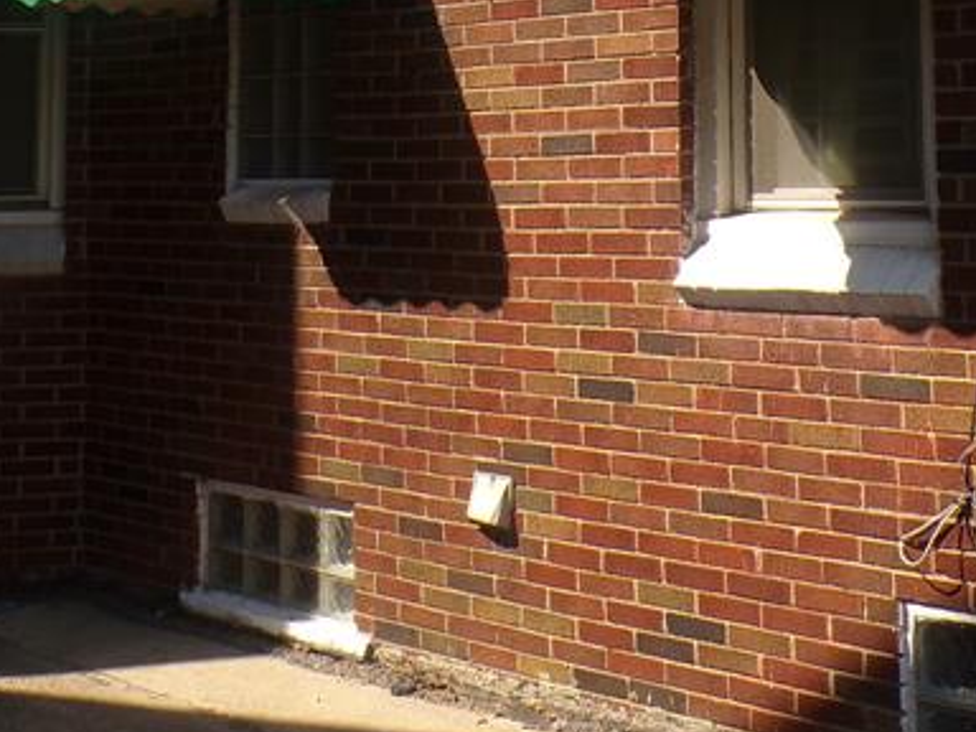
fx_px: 1804
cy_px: -23
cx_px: 635
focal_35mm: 64
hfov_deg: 30.1
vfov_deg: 22.0
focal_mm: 4.3
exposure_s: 1/400
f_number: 4.4
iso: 100
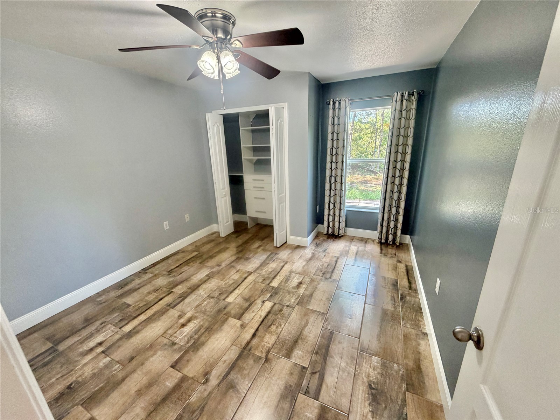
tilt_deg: -16.3
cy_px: 210
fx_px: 226
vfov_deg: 85.7
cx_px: 280
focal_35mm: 14
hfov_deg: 102.1
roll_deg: +2.2
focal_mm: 2.22
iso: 200
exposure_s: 1/60
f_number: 2.2
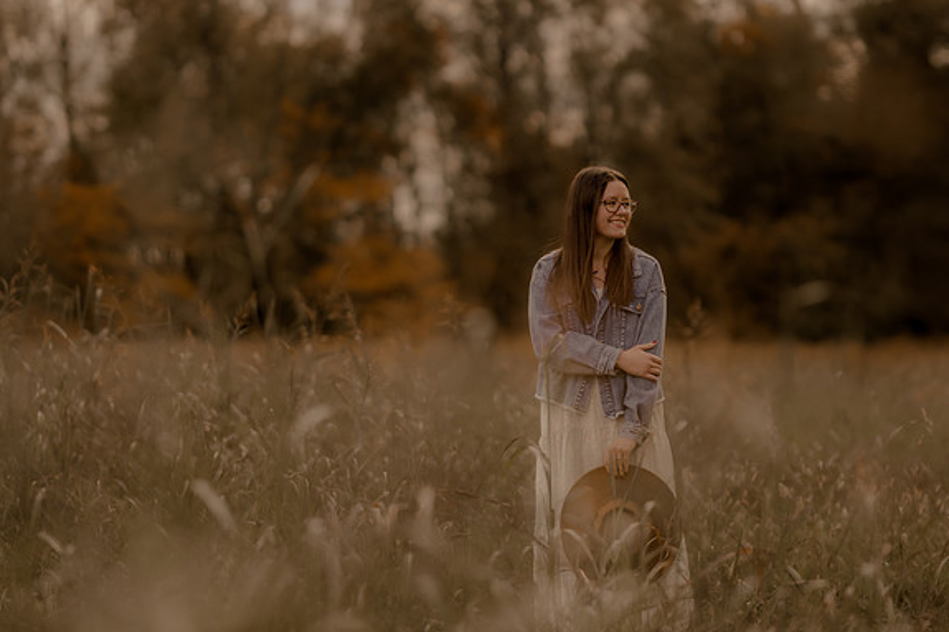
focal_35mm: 128
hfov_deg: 16.0
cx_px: 475
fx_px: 3373
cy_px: 315
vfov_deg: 10.7
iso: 200
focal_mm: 85
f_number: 1.4
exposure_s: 1/3200
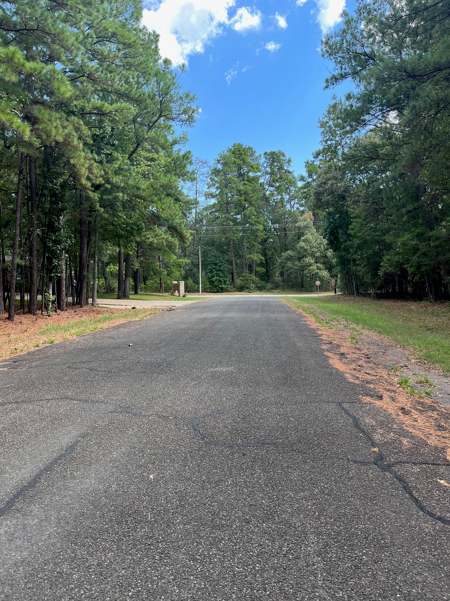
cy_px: 300
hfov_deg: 53.1
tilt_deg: -2.3
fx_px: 451
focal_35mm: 26
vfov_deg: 67.3
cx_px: 225
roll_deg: +2.5
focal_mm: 5.1
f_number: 1.6
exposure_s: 1/520
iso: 50
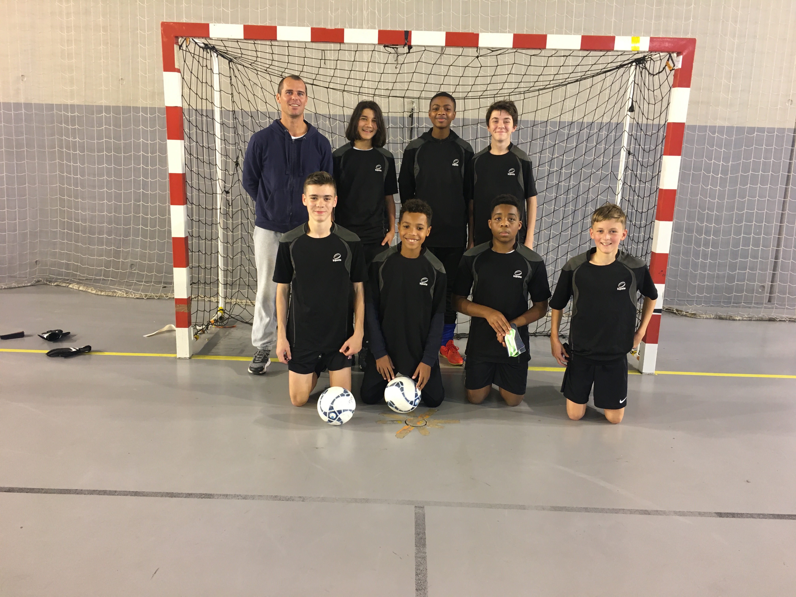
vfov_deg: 48.2
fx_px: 667
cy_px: 298
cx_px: 398
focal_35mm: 29
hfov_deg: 61.7
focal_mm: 4.15
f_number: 2.2
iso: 125
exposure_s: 1/33
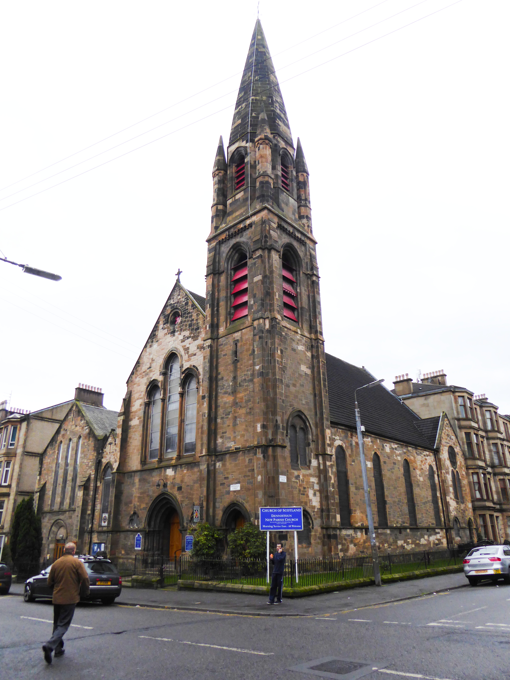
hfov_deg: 54.9
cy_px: 340
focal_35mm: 25
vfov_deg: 69.4
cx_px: 255
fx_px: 491
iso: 125
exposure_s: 1/60
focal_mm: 4.3
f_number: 3.3
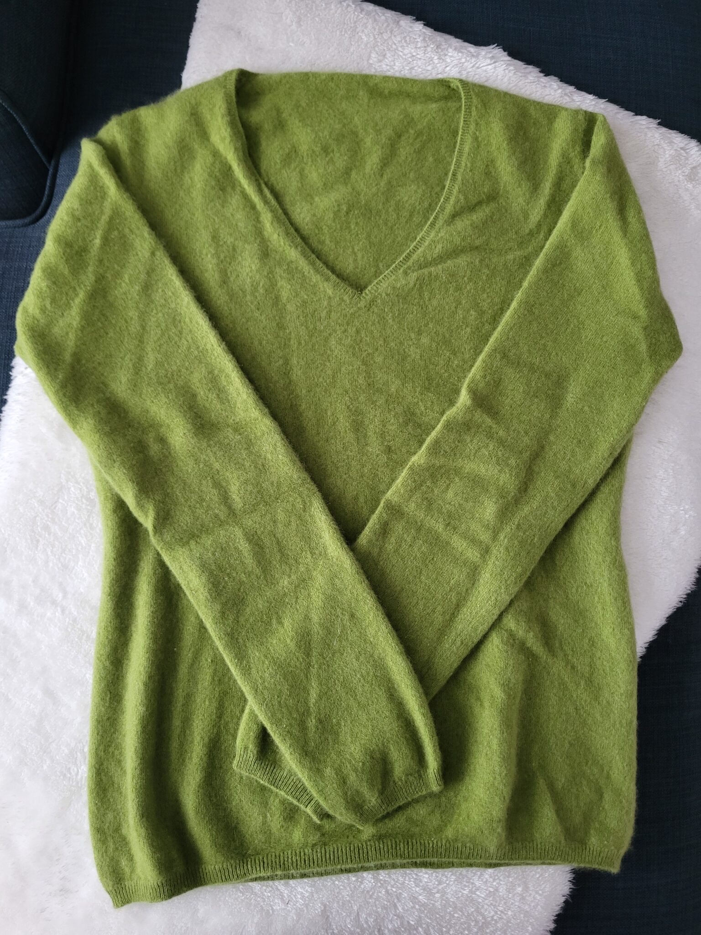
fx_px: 702
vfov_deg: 67.3
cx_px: 350
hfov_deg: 53.1
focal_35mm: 26
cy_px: 468
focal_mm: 5.4
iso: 320
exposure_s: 1/50
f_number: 1.8
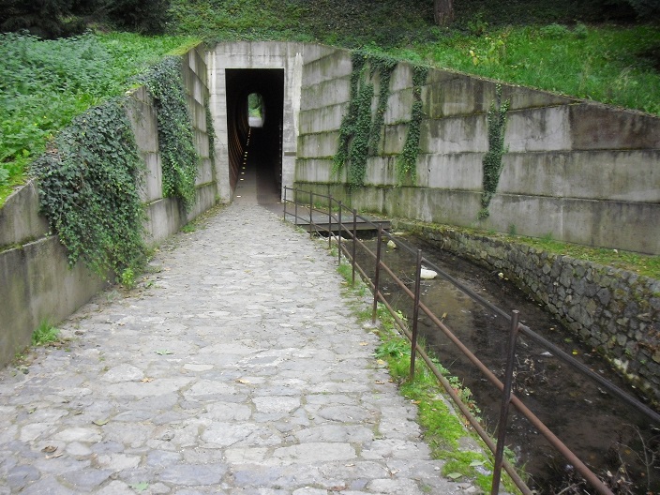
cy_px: 248
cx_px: 330
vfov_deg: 37.7
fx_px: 725
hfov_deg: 49.0
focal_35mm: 38
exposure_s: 1/100
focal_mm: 6.2
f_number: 2.8
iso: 200
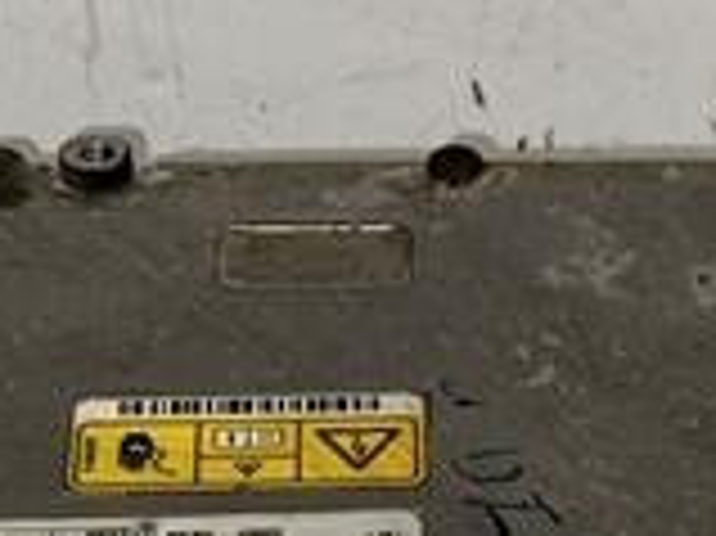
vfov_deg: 7.6
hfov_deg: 10.2
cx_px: 698
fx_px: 3989
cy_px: 784
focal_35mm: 193
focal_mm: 6.86
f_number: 1.78
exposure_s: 1/50
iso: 50
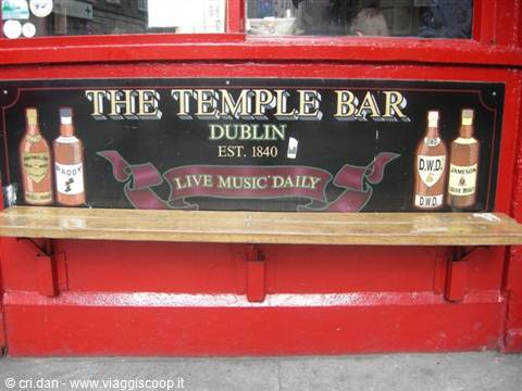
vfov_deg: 39.7
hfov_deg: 51.4
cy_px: 196
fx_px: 543
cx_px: 261
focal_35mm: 36
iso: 84
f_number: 2.7
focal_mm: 7.5
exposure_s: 1/43.8
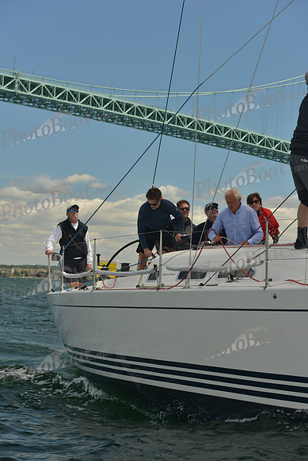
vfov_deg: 22.6
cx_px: 154
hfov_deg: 15.2
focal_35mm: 90
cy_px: 230
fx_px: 1154
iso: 400
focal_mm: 90
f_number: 5.6
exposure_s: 1/1000
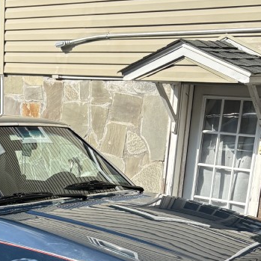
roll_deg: +0.5
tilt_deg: -18.5
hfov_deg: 21.4
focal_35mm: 79
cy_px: 310
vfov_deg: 20.5
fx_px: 674
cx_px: 26
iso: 50
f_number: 1.6
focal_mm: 5.96
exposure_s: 1/1799
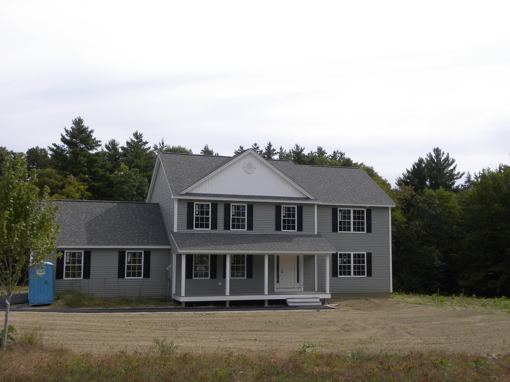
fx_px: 604
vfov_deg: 35.1
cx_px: 255
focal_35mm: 41
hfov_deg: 45.8
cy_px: 191
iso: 64
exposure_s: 1/317
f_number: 5.6
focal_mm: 7.3
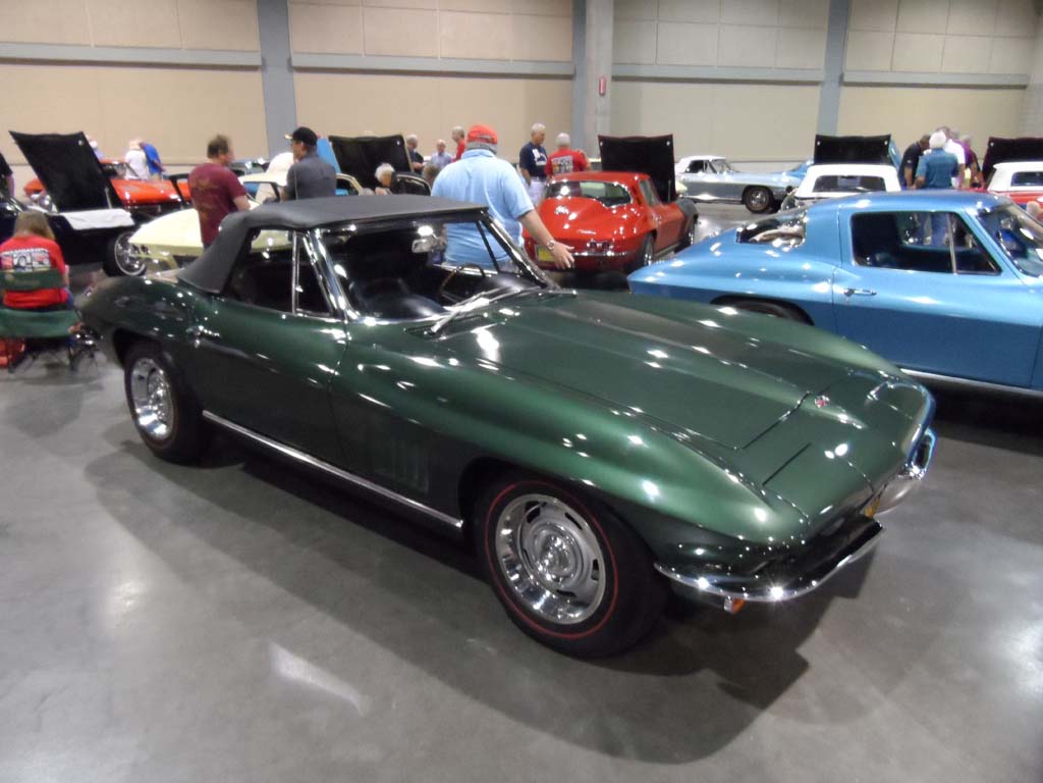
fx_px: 723
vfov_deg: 56.8
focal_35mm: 24
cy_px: 392
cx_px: 522
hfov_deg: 71.6
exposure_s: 1/30
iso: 640
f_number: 3.2
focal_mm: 4
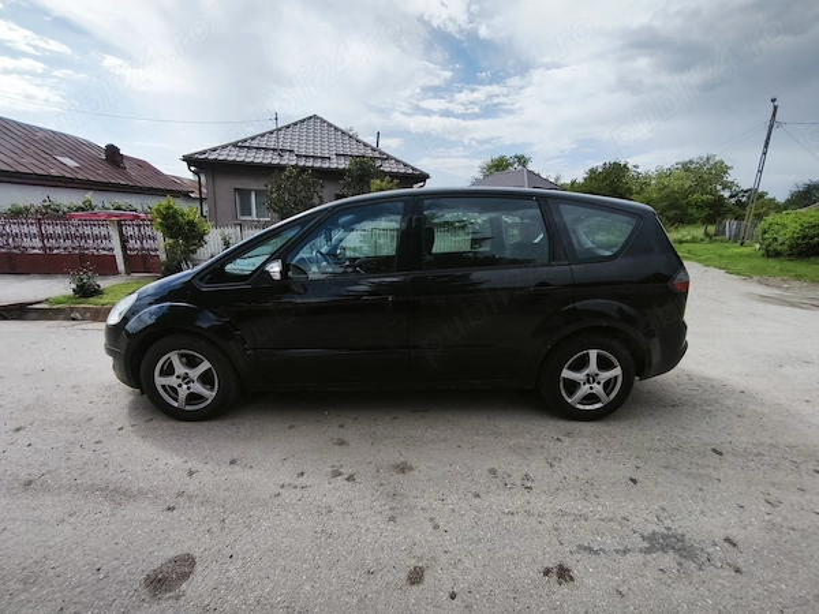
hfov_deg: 98.2
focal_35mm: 15
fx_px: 355
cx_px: 410
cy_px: 307
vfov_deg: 81.7
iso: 50
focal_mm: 1.91
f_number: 2.2
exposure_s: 1/2646
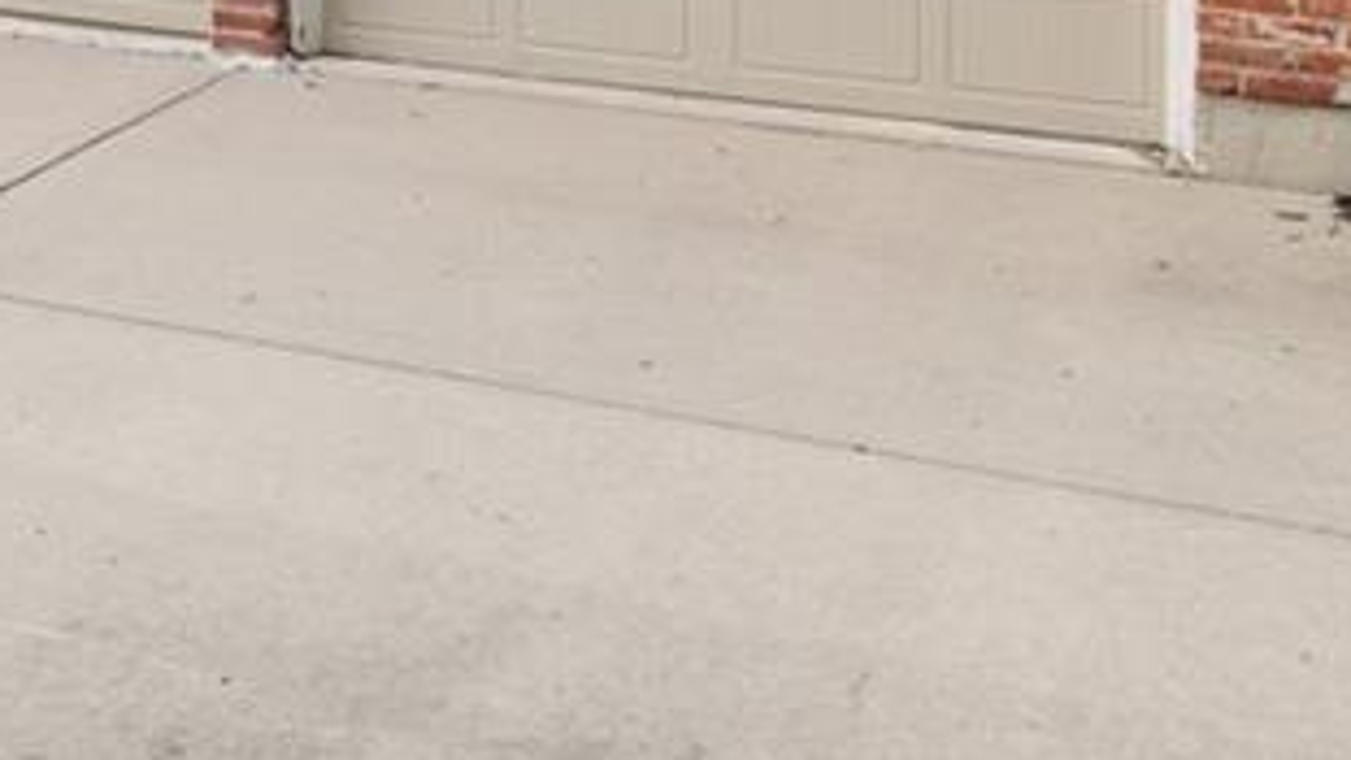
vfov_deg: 15.2
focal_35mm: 69
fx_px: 2472
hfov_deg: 25.8
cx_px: -439
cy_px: -591
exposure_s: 1/200
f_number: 8
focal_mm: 10
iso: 400
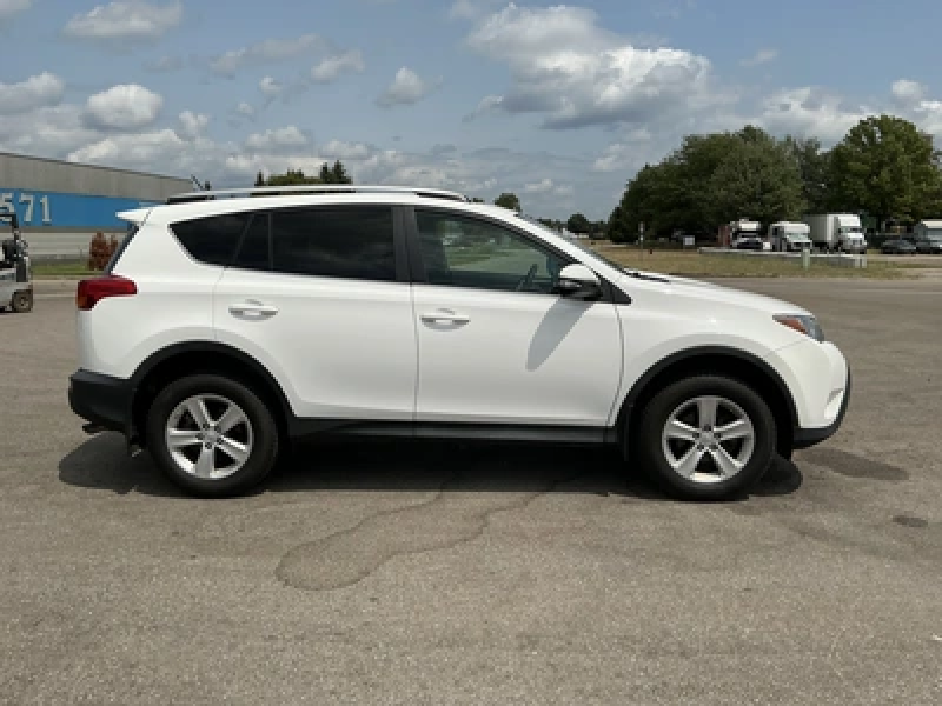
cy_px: 353
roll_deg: +0.4
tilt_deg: -5.4
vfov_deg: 49.7
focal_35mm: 28
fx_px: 762
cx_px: 471
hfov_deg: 63.4
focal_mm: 3
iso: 25
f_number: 1.8
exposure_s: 1/4785
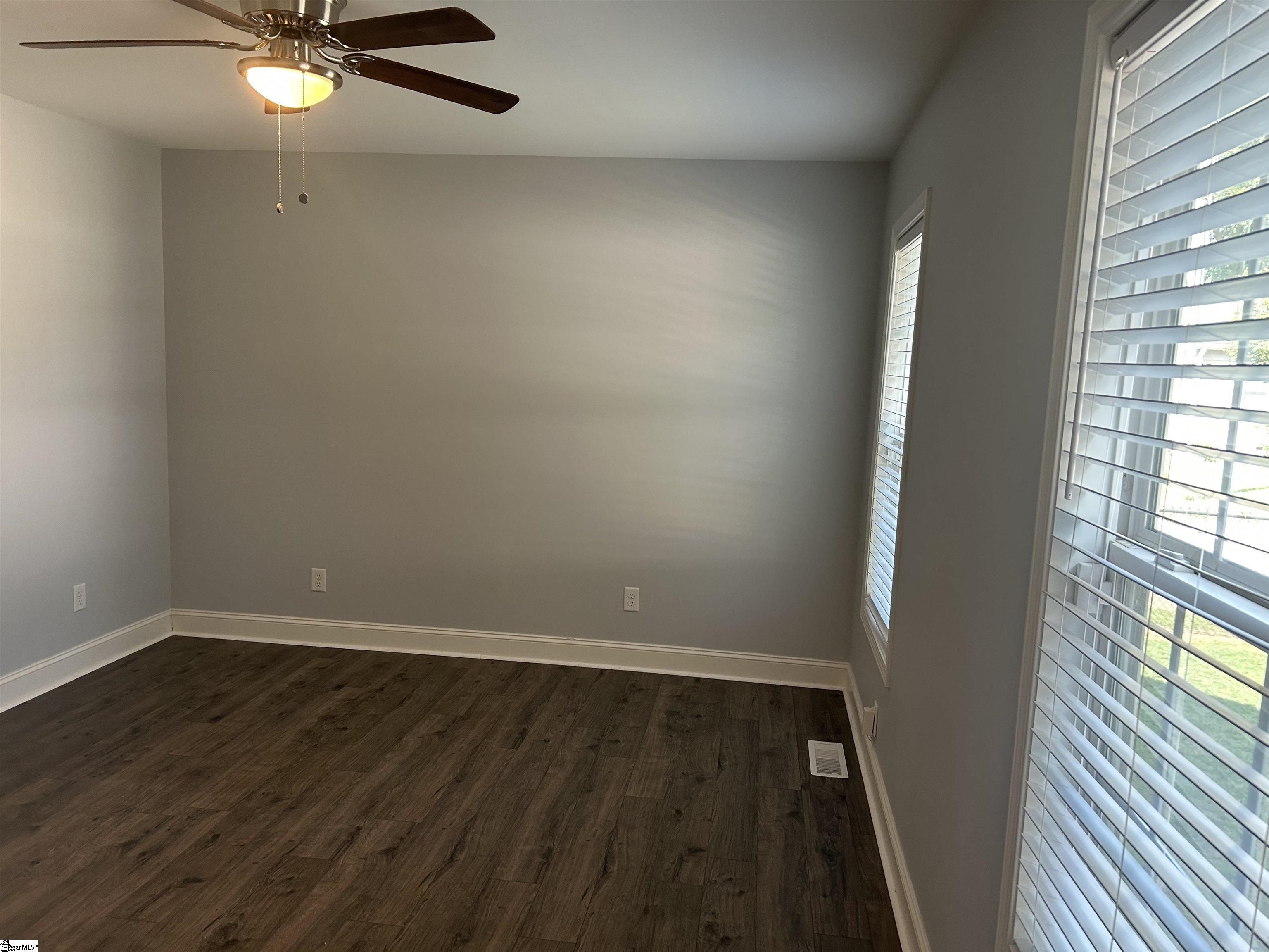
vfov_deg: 53.1
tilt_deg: -7.3
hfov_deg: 67.3
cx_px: 634
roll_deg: -2.4
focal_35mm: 26
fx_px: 953
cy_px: 476
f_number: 1.5
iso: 125
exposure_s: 1/120
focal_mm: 5.7
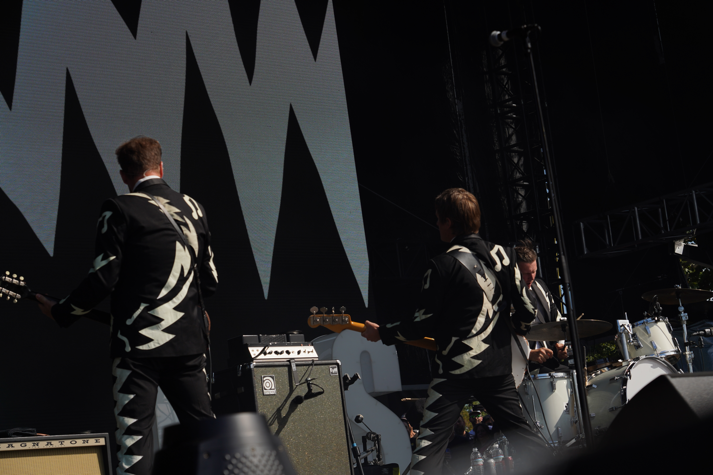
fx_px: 1782
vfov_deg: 15.2
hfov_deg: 22.6
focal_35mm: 90
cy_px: 238
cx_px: 356
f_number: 8
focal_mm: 90
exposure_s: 1/500
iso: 100
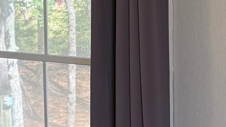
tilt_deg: -3.9
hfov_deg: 16.4
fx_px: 755
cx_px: -40
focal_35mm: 126
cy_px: 32
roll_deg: +1.8
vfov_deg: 9.6
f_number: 1.78
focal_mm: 6.76
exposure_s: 1/160
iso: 125
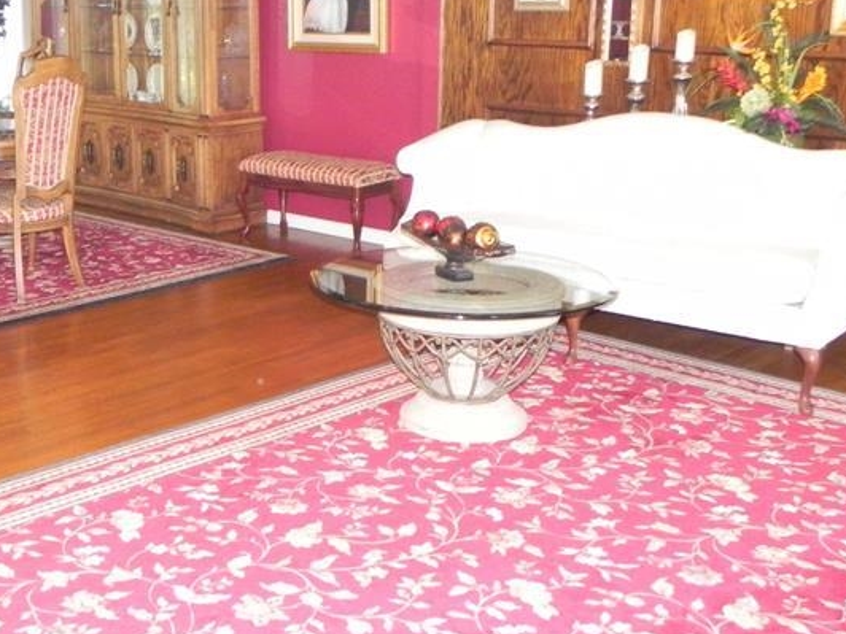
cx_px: 221
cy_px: 262
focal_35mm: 50
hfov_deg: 37.3
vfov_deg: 29.1
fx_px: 1222
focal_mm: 4.6
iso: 584
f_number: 2.8
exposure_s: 1/30
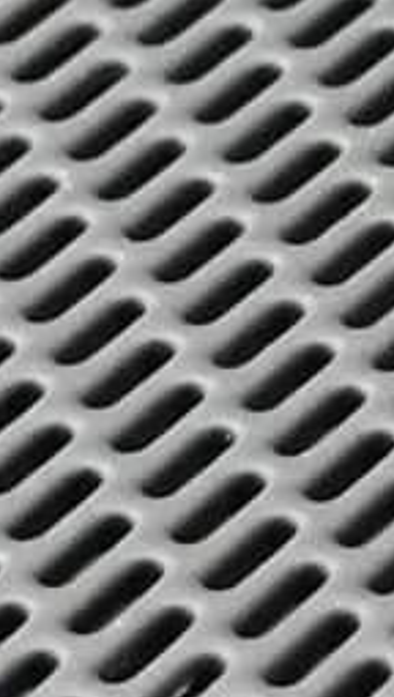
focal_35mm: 524
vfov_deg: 4.1
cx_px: 1062
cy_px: -90
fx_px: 9703
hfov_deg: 2.3
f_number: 1.78
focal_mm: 6.86
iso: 64
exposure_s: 1/339
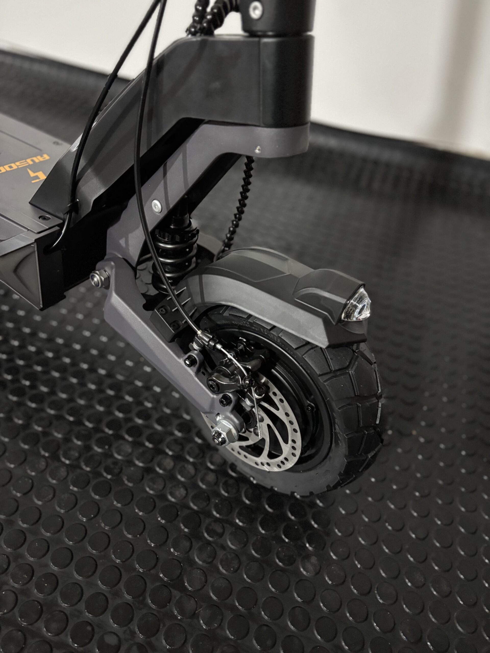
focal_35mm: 26
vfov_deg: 67.3
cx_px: 245
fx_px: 491
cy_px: 326
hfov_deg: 53.1
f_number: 1.6
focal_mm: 5.96
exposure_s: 1/25
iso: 800
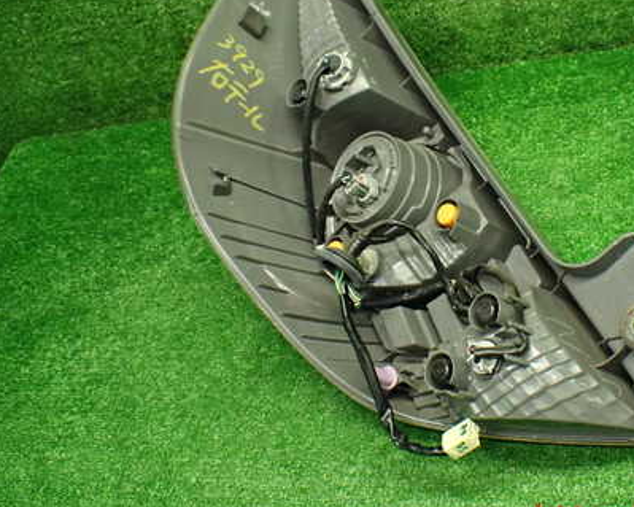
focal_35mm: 44
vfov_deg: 33.9
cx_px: 418
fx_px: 825
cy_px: 183
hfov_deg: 41.5
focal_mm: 5.4
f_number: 2.3
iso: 800
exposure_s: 1/125
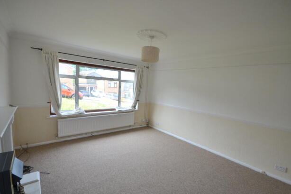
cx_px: 152
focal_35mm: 16
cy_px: 102
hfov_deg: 96.7
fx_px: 129
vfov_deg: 73.7
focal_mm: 10
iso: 400
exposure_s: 1/125
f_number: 5.6
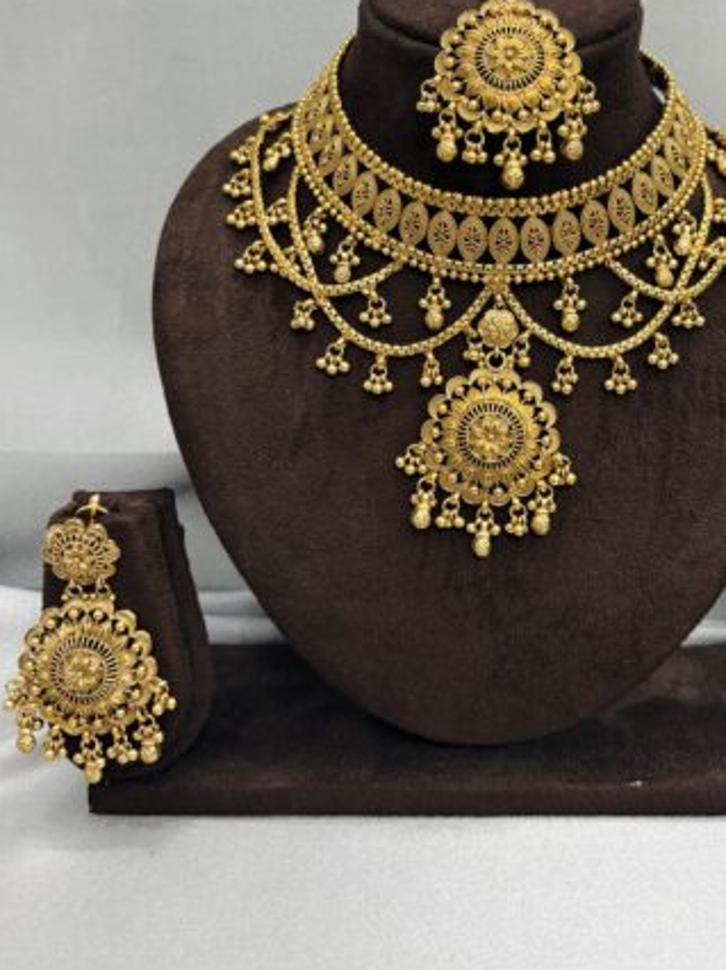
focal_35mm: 35
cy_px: 350
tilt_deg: -10.8
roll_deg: -0.4
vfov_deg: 52.0
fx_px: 980
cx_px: 487
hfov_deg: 40.1
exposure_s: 1/50
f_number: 1.6
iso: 160
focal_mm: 5.96
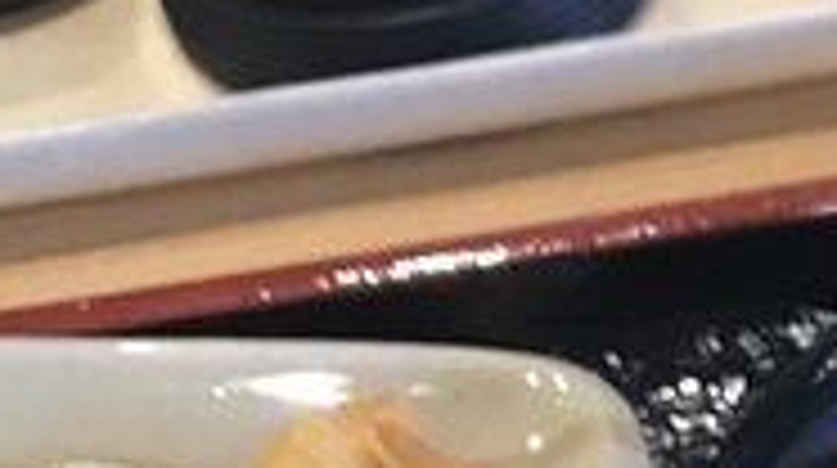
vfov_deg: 8.2
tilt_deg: -55.6
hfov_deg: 14.6
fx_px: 2970
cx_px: 1352
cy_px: 1181
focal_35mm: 134
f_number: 1.8
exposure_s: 1/30
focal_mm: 3.99
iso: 20
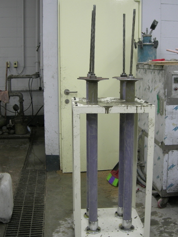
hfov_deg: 31.5
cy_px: 124
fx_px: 316
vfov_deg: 41.2
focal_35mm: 46
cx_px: 100
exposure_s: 1/22.4
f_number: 2.8
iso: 64
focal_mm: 7.8
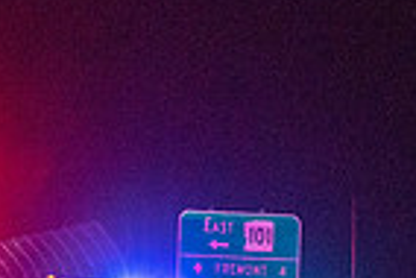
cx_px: 146
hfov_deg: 2.8
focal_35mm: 736
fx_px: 8513
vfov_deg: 1.9
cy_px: 291
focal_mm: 120
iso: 2000
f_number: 4.8
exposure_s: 1/400
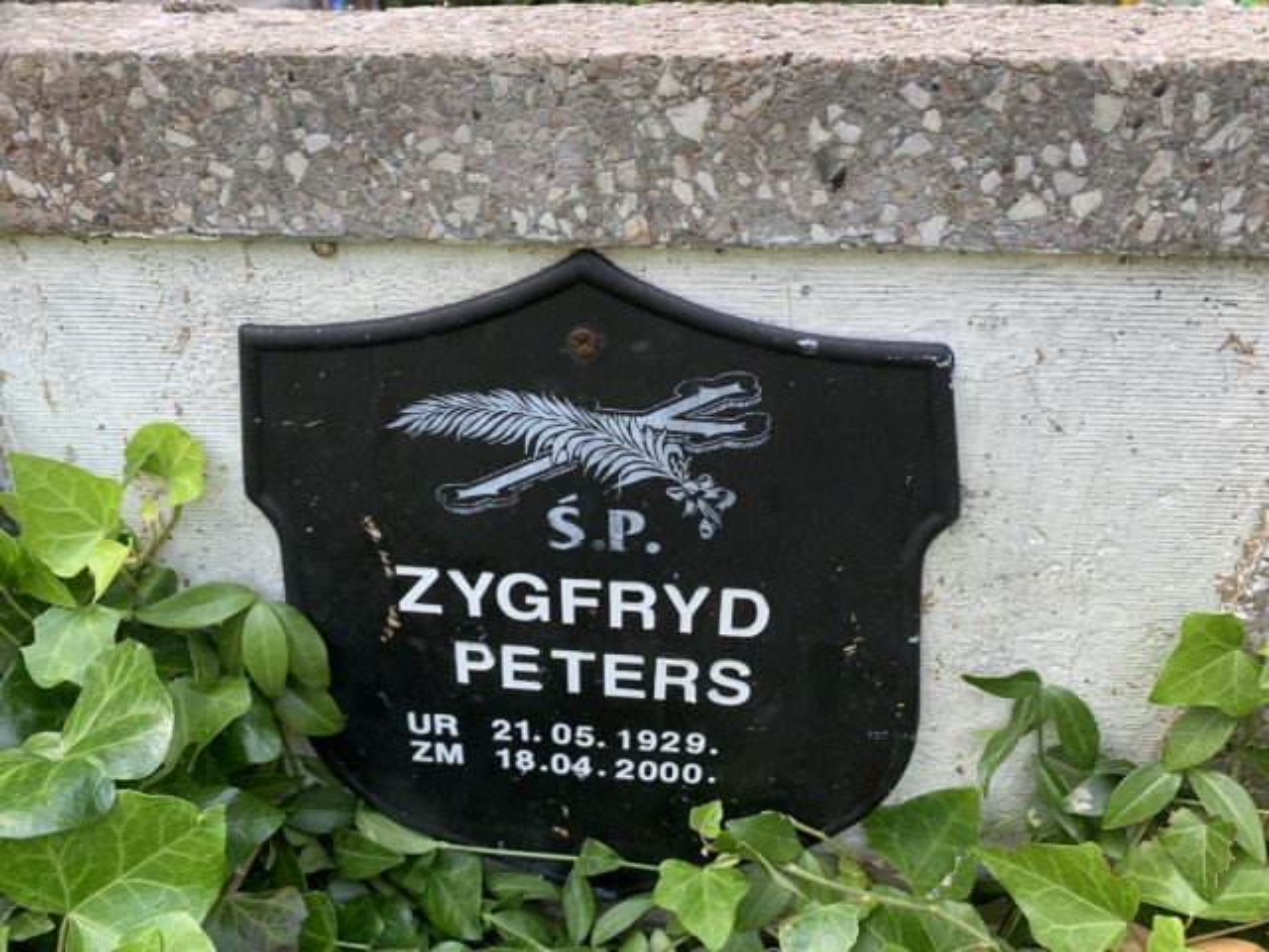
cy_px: 476
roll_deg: -0.2
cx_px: 634
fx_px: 953
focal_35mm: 26
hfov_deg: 67.3
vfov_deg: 53.1
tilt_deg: -31.5
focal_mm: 4.25
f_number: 1.8
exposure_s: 1/121
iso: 25
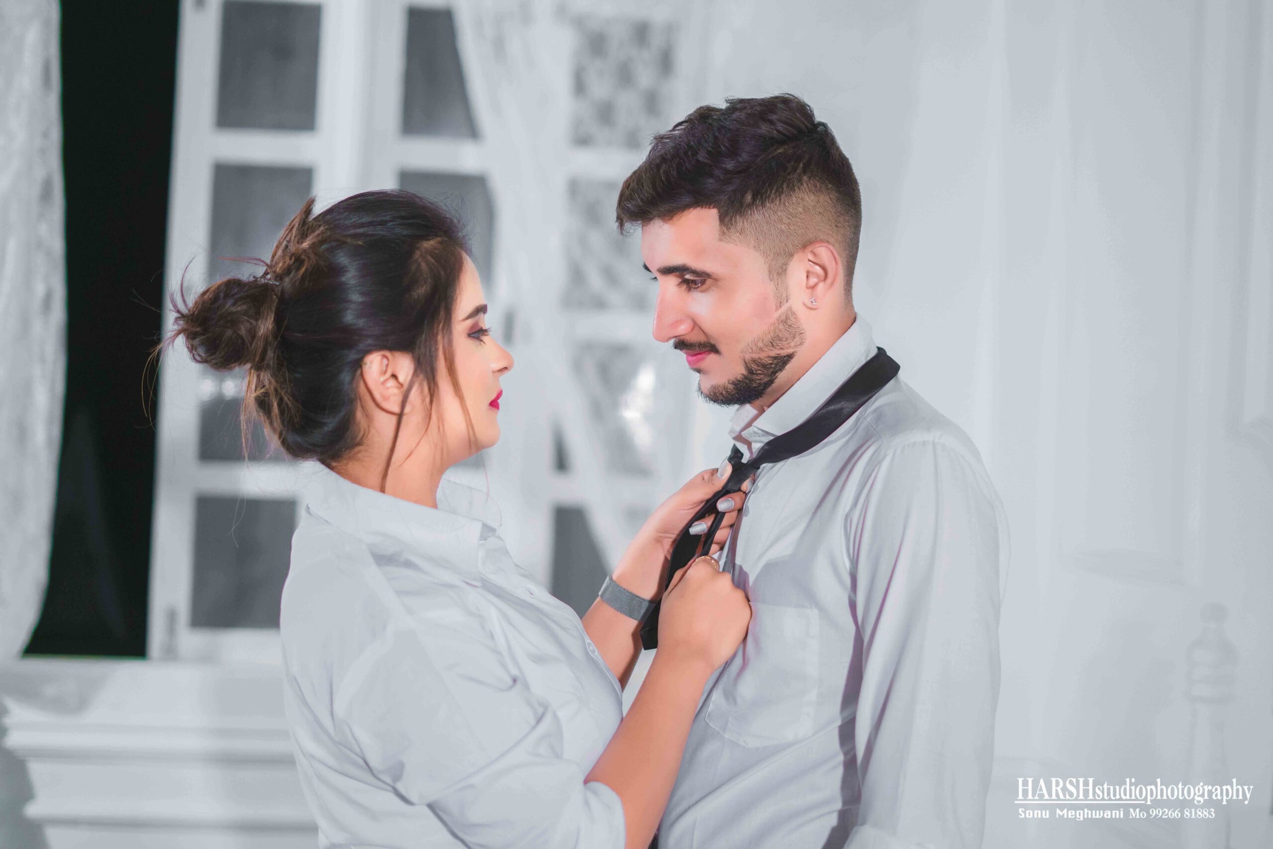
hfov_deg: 39.6
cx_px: 636
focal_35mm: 50
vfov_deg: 27.0
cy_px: 424
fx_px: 1768
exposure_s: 1/320
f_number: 1.8
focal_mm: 50
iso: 1000
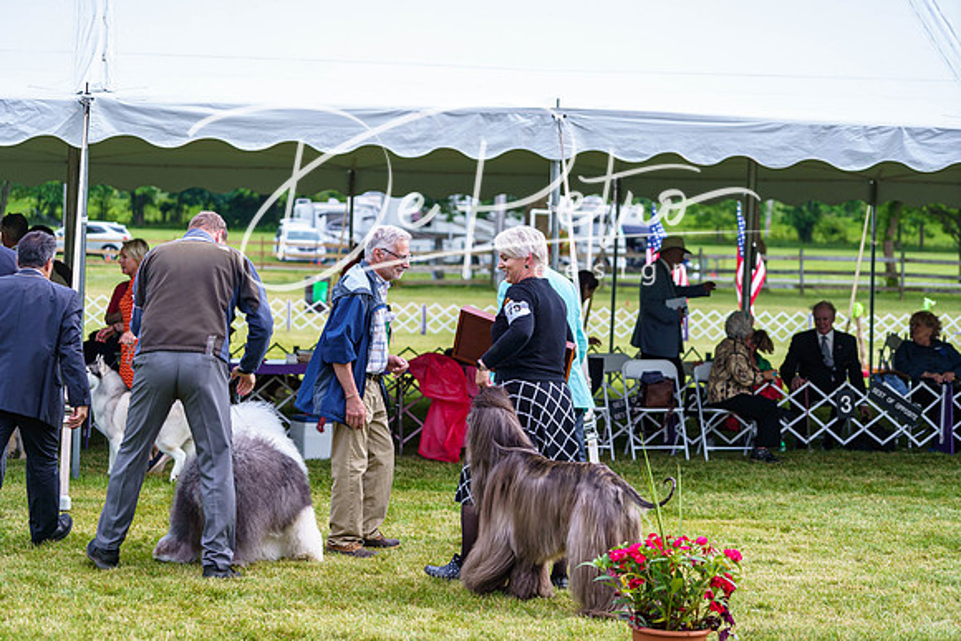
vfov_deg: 14.6
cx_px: 480
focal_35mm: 94
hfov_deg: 21.7
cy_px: 320
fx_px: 2510
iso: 250
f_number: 4
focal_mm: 94
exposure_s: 1/500
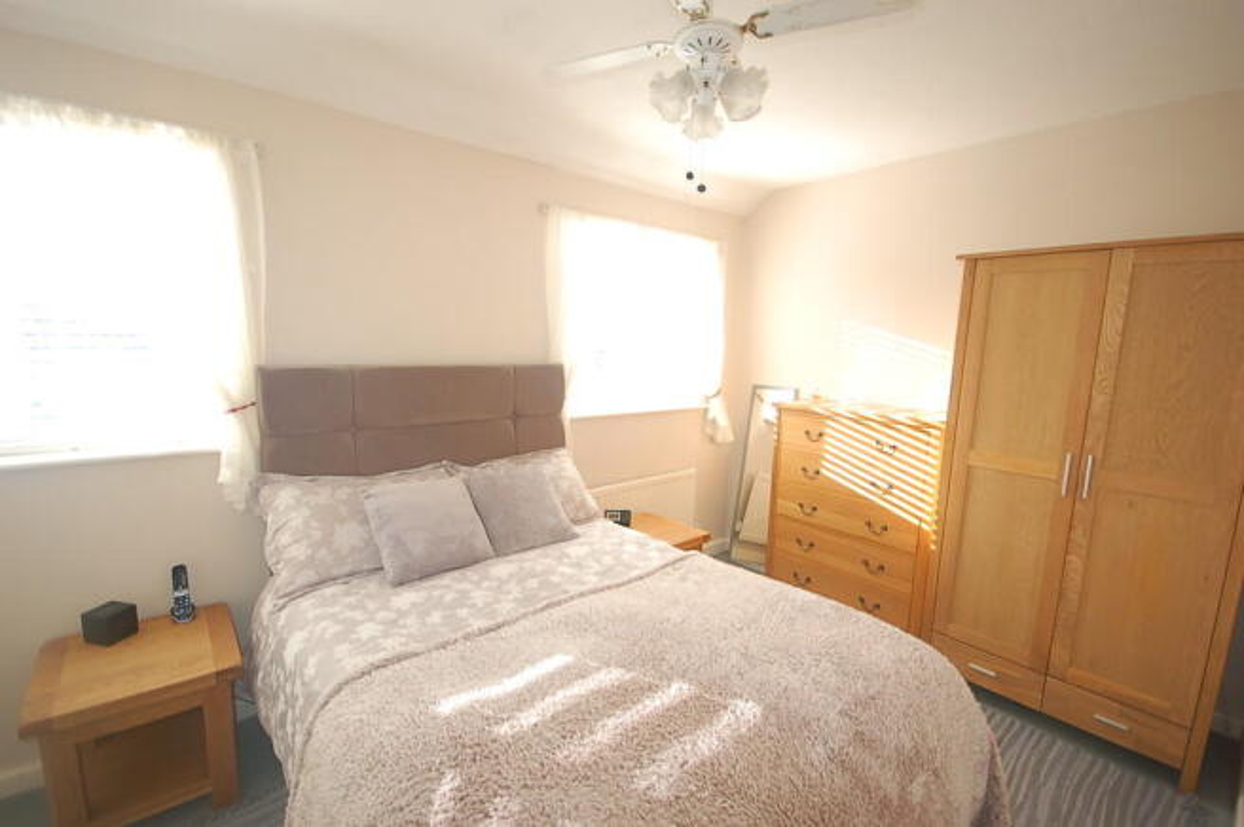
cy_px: 414
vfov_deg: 77.2
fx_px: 518
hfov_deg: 100.4
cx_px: 622
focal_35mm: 15
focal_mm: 10
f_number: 4.5
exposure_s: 1/25
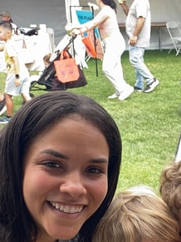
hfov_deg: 22.0
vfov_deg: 29.2
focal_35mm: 66
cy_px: 159
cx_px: 139
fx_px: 460
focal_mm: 2.71
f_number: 2.2
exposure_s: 1/122
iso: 40
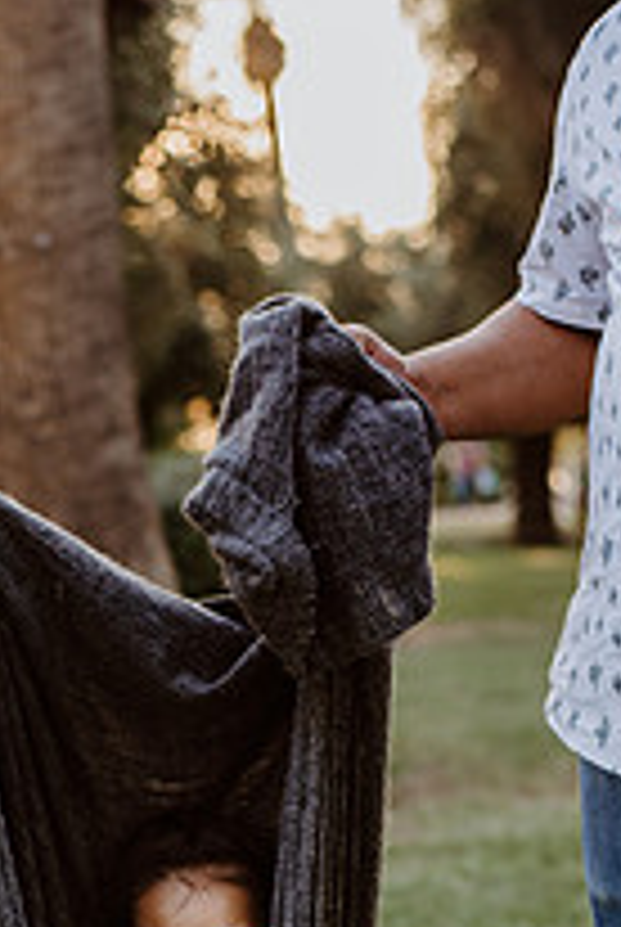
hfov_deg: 12.6
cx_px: 130
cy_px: 886
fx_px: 2811
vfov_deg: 18.3
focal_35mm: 109
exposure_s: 1/320
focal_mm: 50
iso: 200
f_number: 2.8
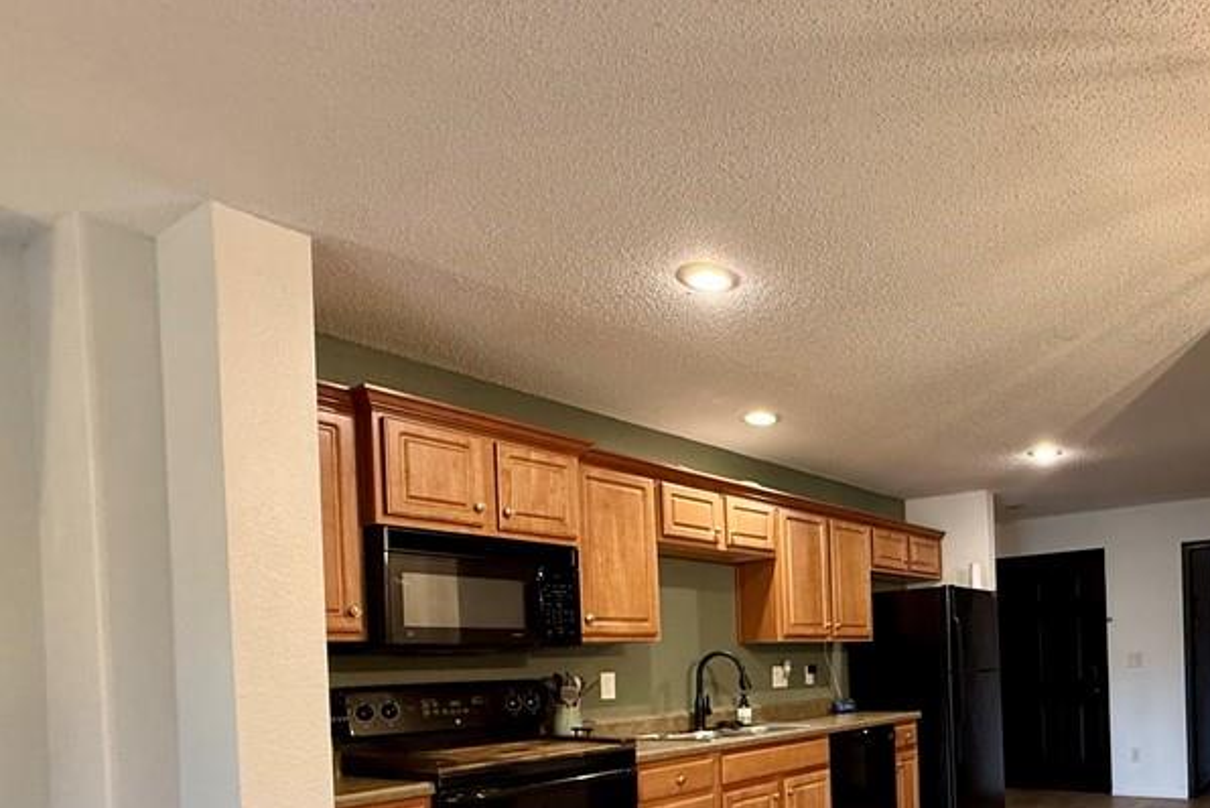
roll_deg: +2.3
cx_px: 940
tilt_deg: -1.0
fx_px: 841
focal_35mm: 25
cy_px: 666
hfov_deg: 66.0
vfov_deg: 48.0
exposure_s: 1/60
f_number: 2.2
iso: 400
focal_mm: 2.22
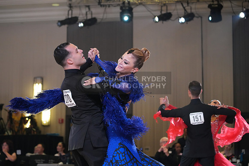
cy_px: 83
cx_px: 124
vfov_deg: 13.0
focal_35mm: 105
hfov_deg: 19.5
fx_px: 726
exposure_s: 1/500
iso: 5000
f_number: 4
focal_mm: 105
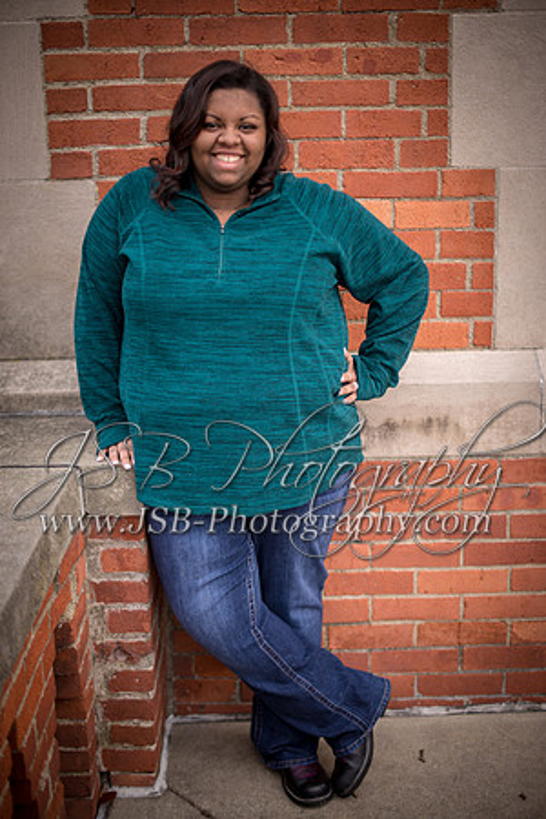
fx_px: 1137
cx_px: 273
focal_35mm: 50
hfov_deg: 27.0
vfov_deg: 39.6
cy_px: 410
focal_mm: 50
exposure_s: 1/100
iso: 200
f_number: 1.4
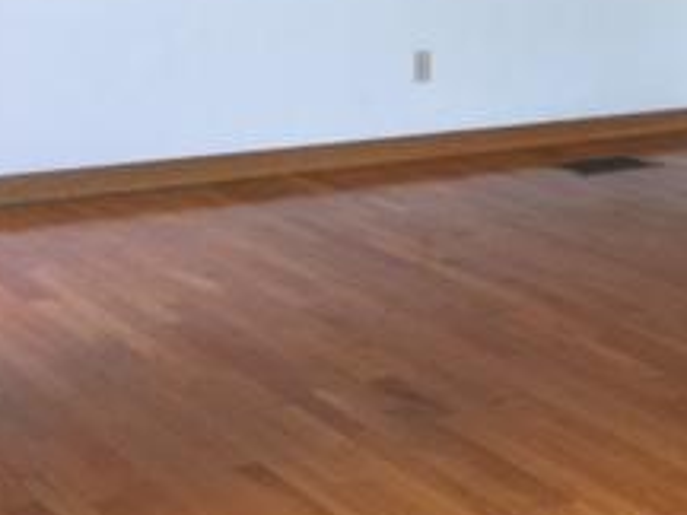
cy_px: 156
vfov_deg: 17.1
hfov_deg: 21.1
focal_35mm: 86
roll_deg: -2.9
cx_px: 843
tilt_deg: -9.7
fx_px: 1707
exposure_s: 1/30
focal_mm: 4.15
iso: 40
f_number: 2.2
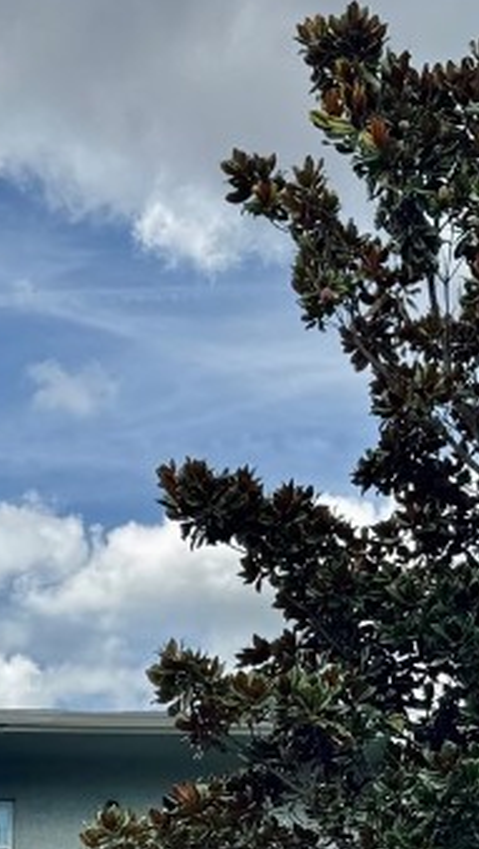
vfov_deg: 25.0
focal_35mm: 79
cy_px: 934
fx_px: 1782
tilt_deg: +8.6
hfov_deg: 15.2
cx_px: 361
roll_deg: -0.4
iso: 80
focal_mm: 6.76
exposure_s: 1/3096
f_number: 1.78
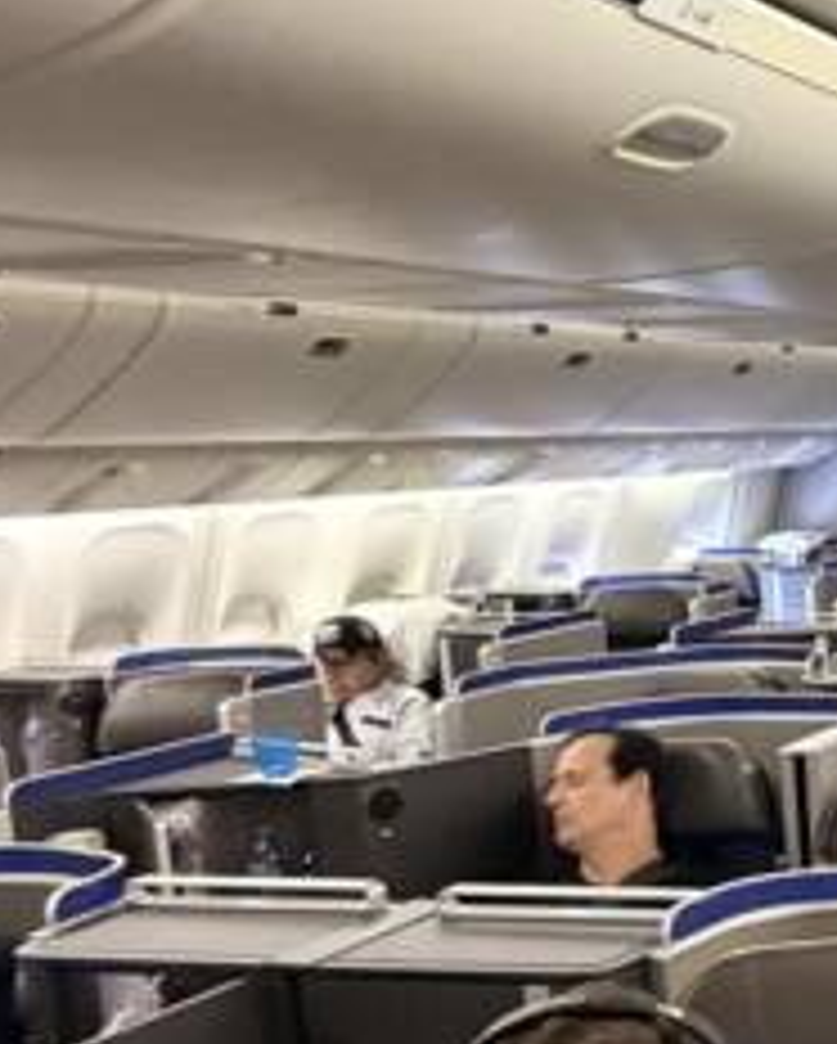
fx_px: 1639
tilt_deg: -7.4
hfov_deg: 22.1
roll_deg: +0.5
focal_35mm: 53
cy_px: 639
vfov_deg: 35.2
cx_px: 1348
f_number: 2.2
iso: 500
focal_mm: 2.22
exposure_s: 1/57
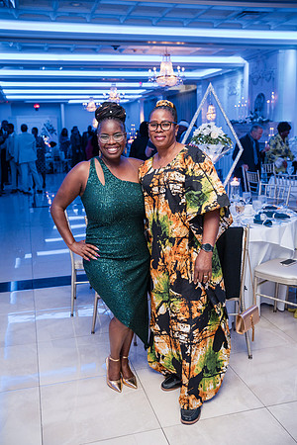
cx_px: 148
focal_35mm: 35
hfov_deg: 37.9
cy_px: 222
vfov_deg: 54.4
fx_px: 433
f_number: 4
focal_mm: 35
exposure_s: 1/250
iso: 3200
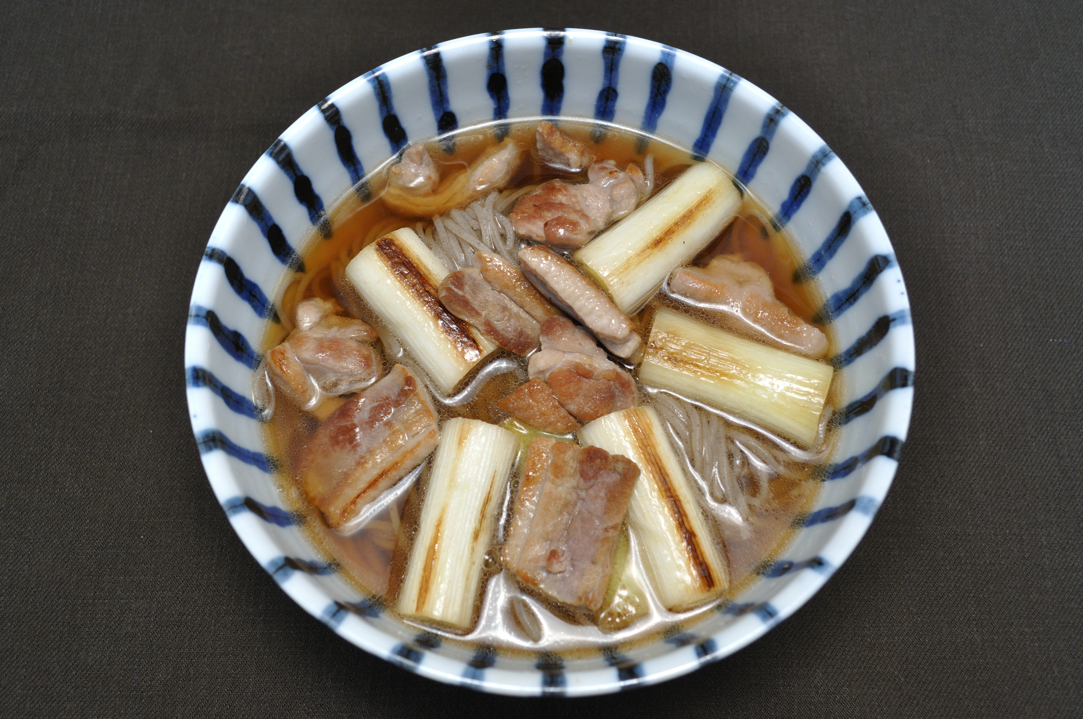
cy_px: 360
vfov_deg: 36.8
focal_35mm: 36
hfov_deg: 53.2
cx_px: 542
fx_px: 1082
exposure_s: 1/10
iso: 640
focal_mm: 24
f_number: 7.1
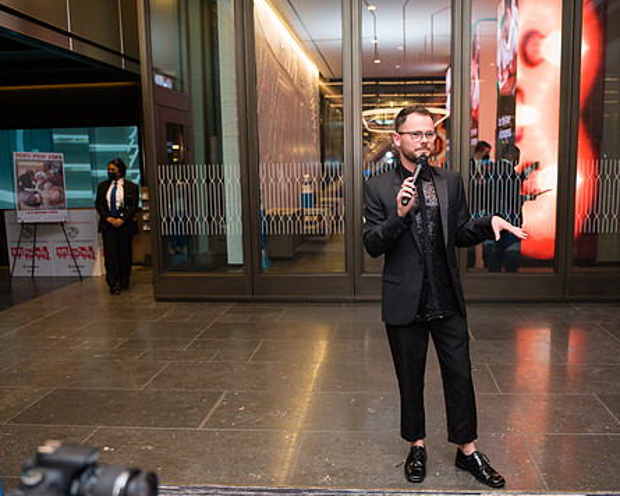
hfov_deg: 54.1
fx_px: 606
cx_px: 348
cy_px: 265
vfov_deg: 44.5
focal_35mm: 33
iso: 400
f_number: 3.2
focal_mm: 27
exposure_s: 1/160
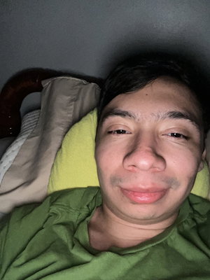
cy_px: 140
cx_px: 105
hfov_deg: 46.8
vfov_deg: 60.0
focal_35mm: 30
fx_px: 243
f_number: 2.2
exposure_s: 1/24
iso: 500
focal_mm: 2.71
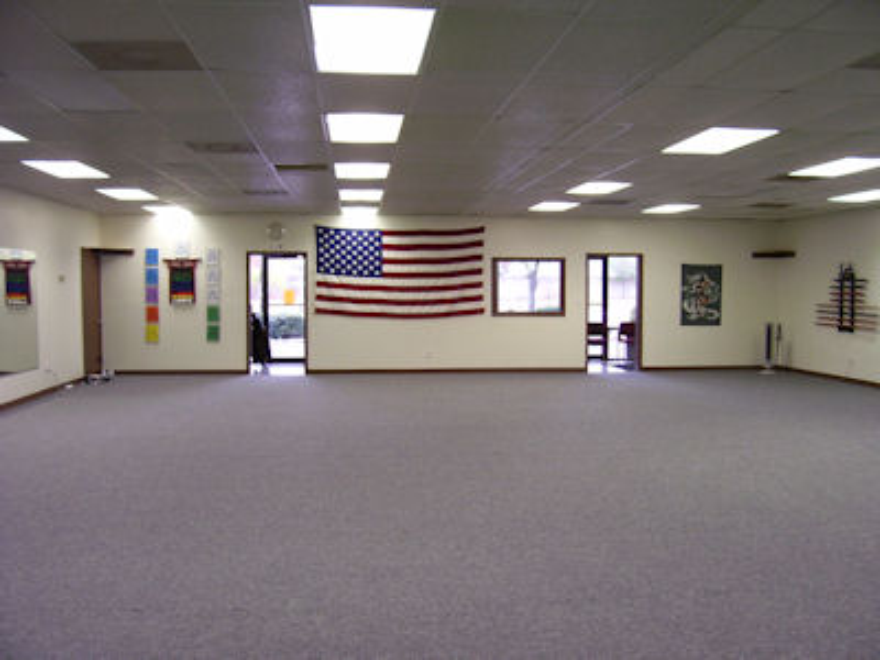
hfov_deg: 54.0
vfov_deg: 41.8
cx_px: 440
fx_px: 864
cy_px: 330
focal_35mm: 34
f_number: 2.7
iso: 160
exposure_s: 1/20
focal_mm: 5.6
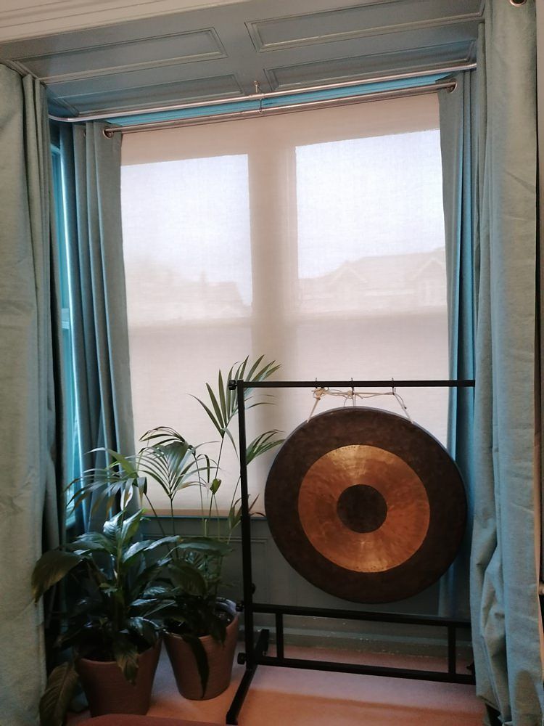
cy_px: 363
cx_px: 272
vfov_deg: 65.3
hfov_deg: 51.4
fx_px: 566
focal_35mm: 27
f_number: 1.8
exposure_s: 1/20
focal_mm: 4.75
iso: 640
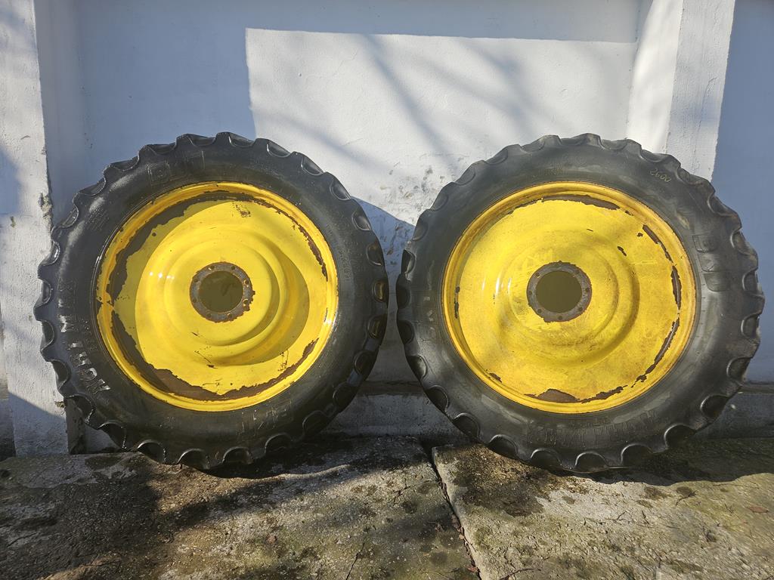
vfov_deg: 58.9
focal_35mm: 23
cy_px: 290
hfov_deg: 73.9
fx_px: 514
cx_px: 387
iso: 25
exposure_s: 1/1199
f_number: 1.8
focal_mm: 5.4
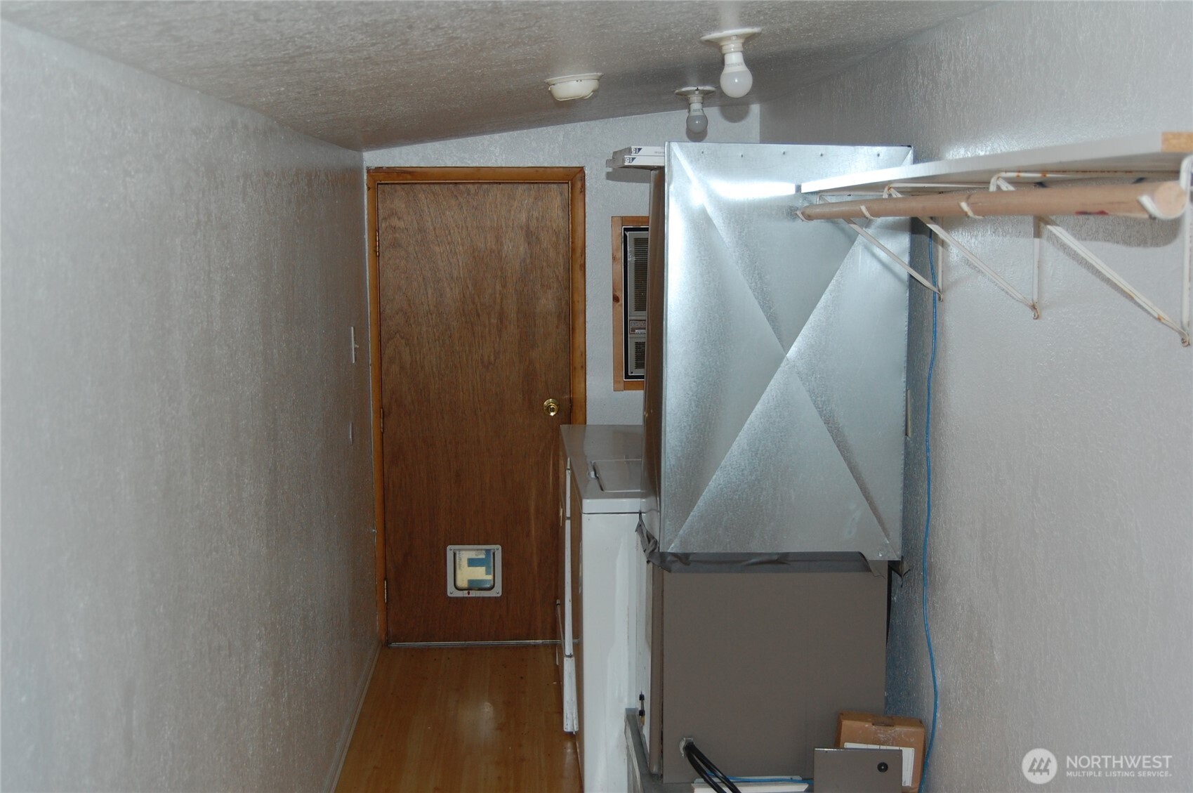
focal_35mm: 45
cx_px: 596
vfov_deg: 29.8
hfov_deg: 43.6
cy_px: 396
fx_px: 1490
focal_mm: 30
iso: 400
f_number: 4.2
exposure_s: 1/60
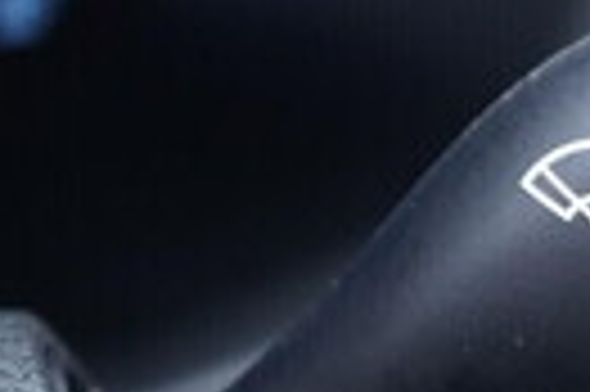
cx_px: 784
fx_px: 2472
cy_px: 97
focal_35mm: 151
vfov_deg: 9.0
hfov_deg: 13.1
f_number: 2.8
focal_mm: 24
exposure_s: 1/40
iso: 500
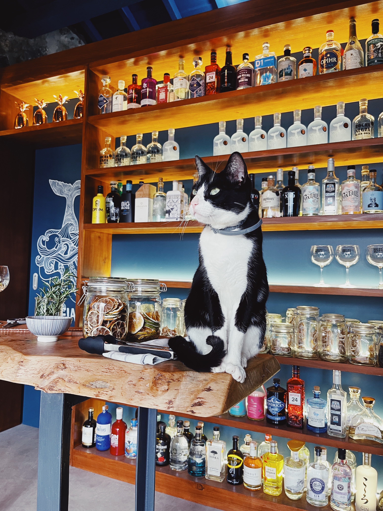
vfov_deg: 67.3
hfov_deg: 53.1
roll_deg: -0.8
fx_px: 384
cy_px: 256
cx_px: 192
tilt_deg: +3.0
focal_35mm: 26
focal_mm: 5.1
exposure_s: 1/50
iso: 125
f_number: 1.6
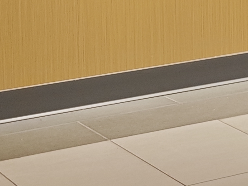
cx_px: 843
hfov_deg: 8.6
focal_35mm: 172
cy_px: -171
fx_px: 1232
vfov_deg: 8.3
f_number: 1.9
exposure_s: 1/116
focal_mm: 8.7
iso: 64
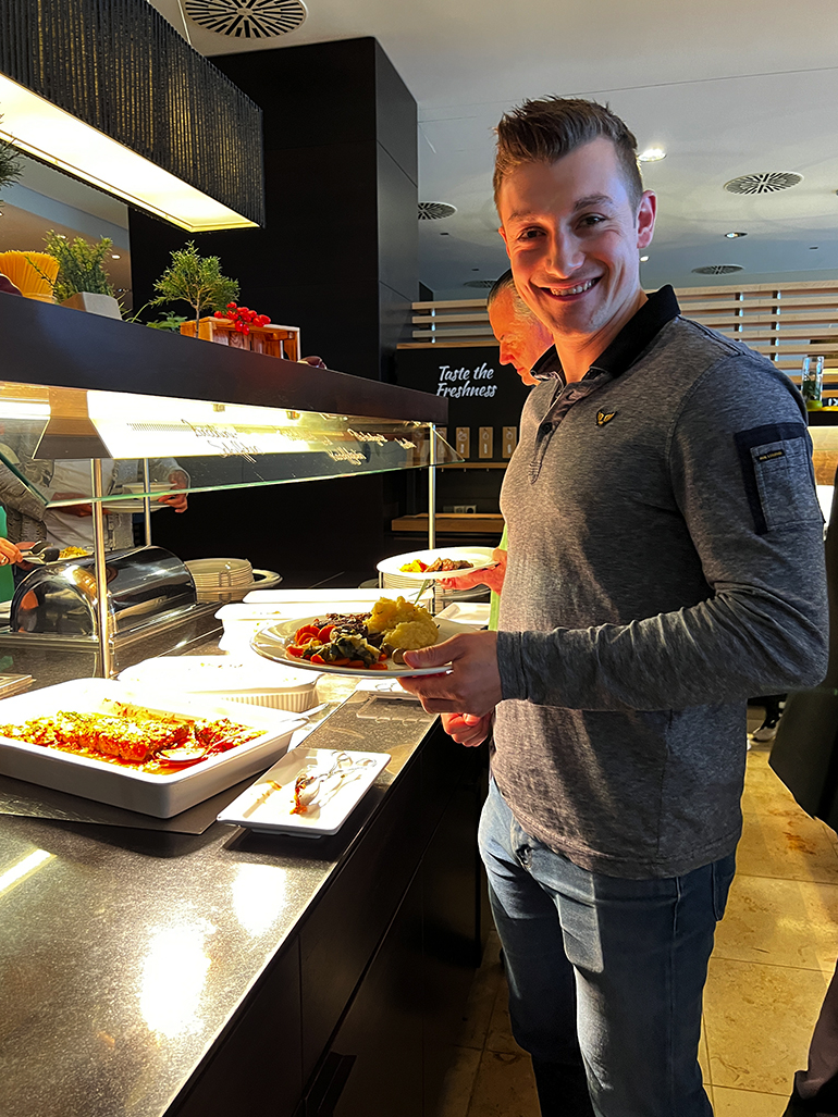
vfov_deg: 65.3
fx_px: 872
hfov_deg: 51.3
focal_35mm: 27
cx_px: 419
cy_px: 553
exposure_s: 1/50
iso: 200
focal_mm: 5.7
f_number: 1.5
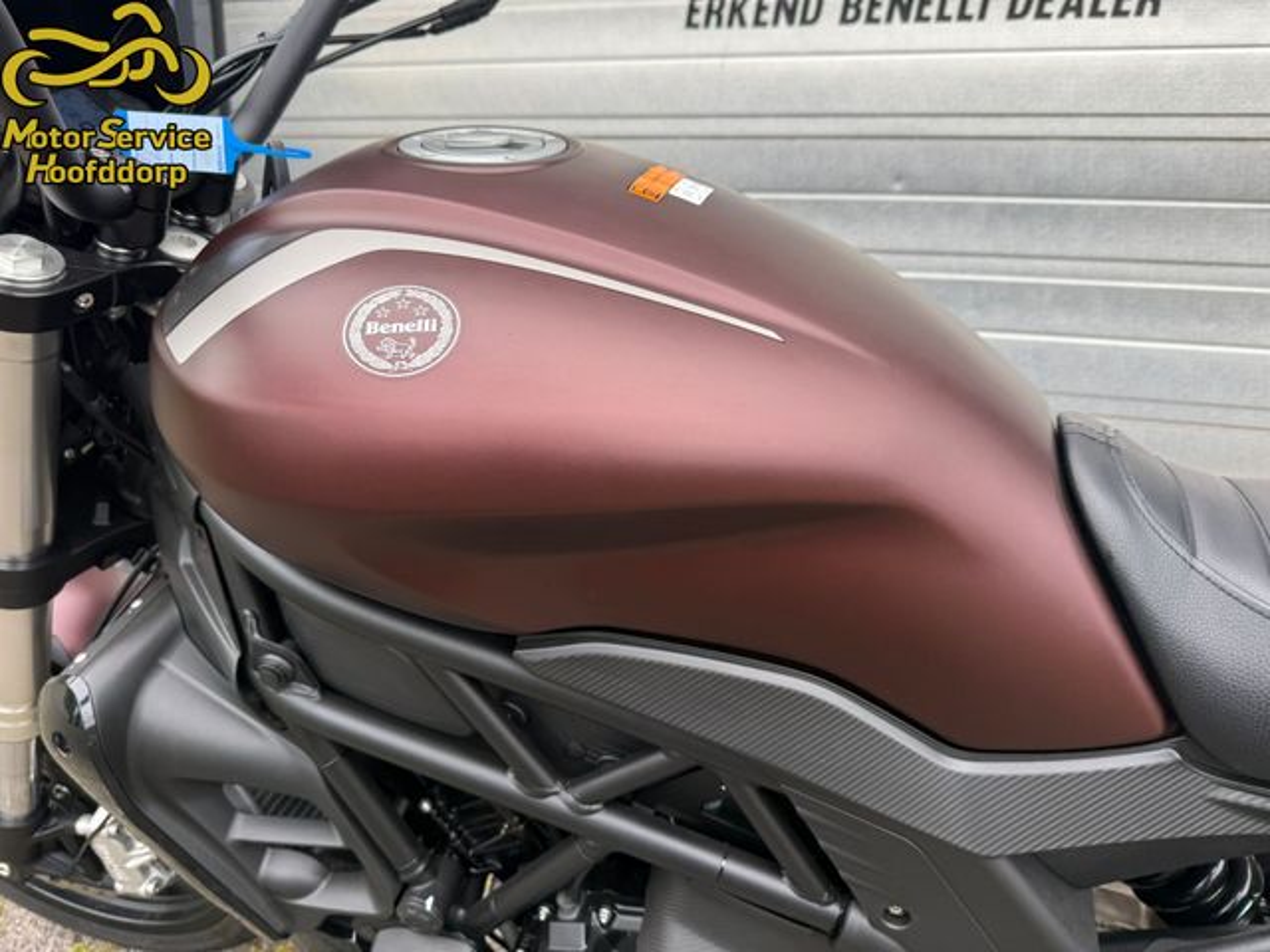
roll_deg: -2.9
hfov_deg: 71.6
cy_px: 476
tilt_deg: -16.5
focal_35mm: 24
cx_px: 635
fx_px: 881
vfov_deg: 56.8
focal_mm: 6.76
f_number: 1.78
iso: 80
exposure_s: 1/840
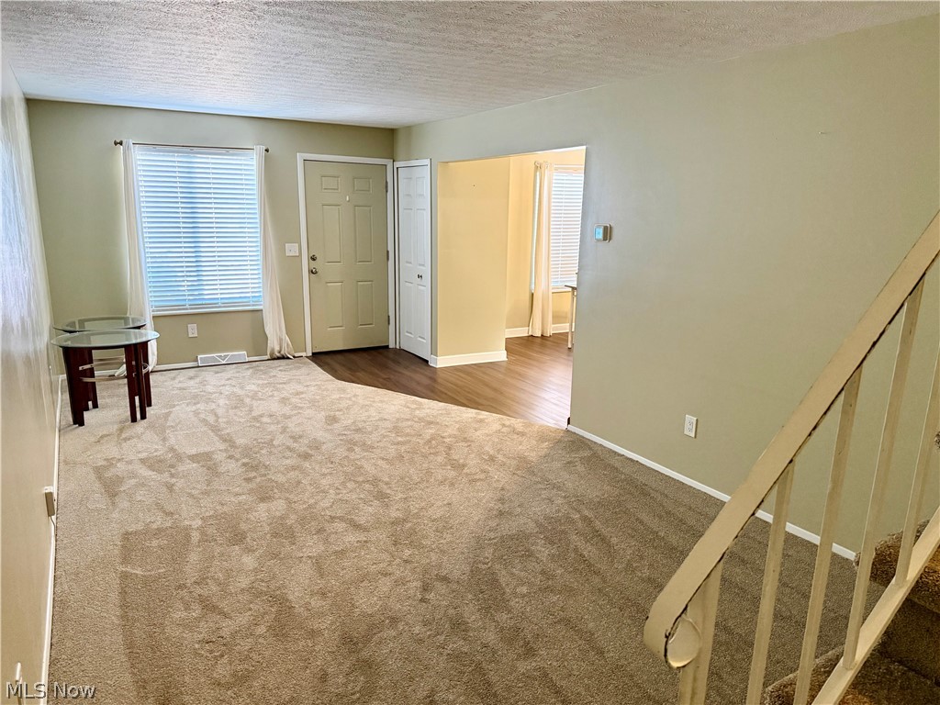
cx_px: 470
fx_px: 652
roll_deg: -0.7
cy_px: 352
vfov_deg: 56.8
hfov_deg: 71.6
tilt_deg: -12.3
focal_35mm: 24
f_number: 1.78
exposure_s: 1/60
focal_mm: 6.76
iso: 500
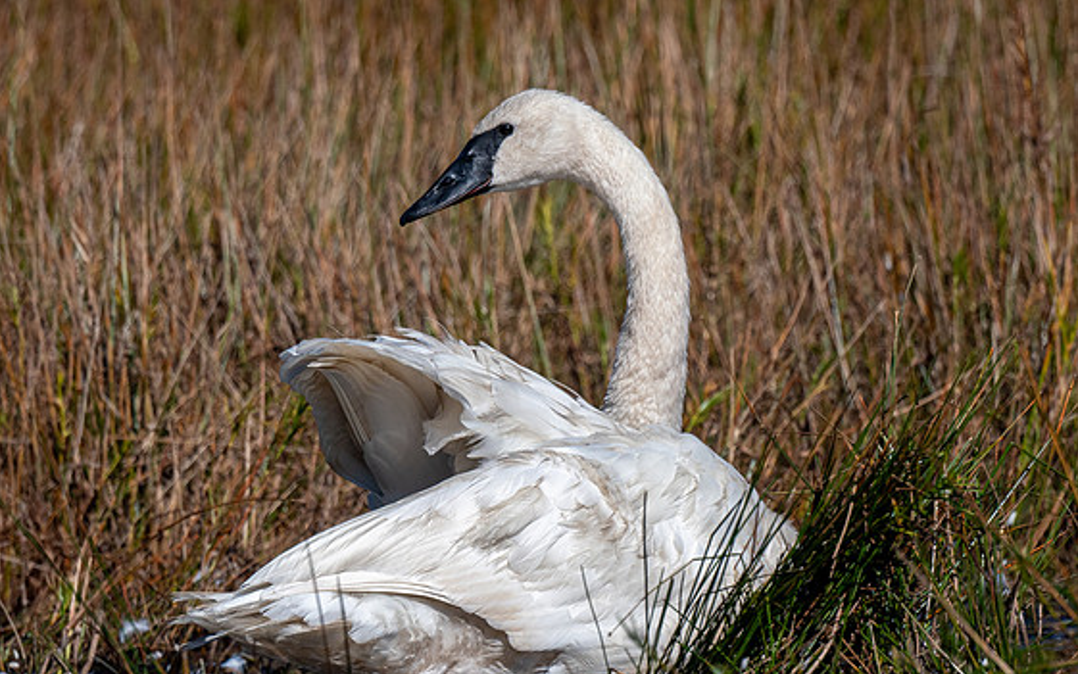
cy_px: 475
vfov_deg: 1.3
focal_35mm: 1049
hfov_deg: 2.0
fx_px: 30828
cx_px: 526
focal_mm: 500
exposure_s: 1/3200
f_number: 6.3
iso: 280
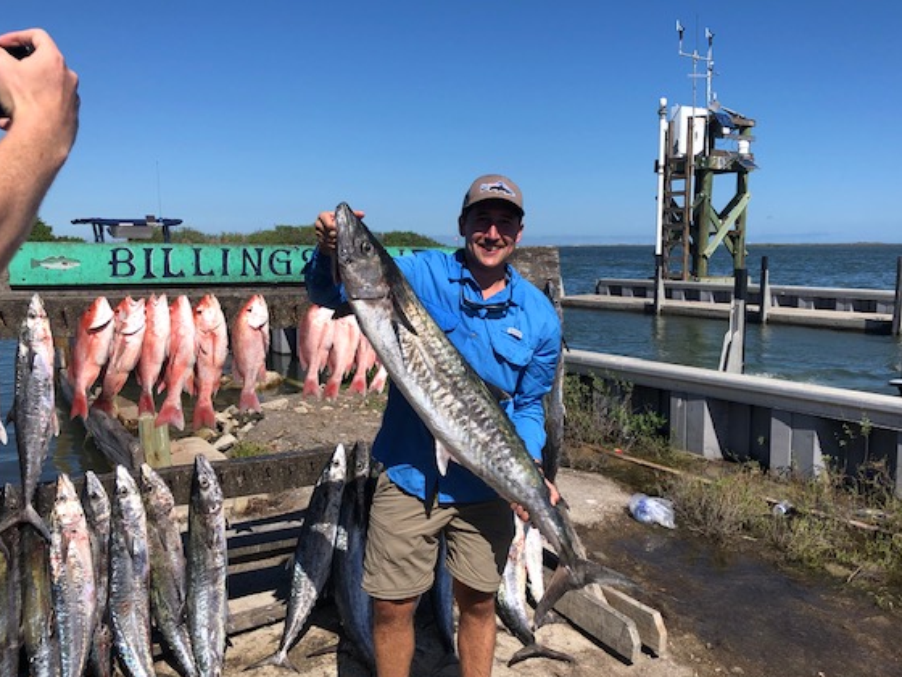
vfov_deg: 44.1
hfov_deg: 56.8
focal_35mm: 32
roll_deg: +0.5
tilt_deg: -5.0
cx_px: 470
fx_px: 834
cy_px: 359
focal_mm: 3.99
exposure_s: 1/2857
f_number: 1.8
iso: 20
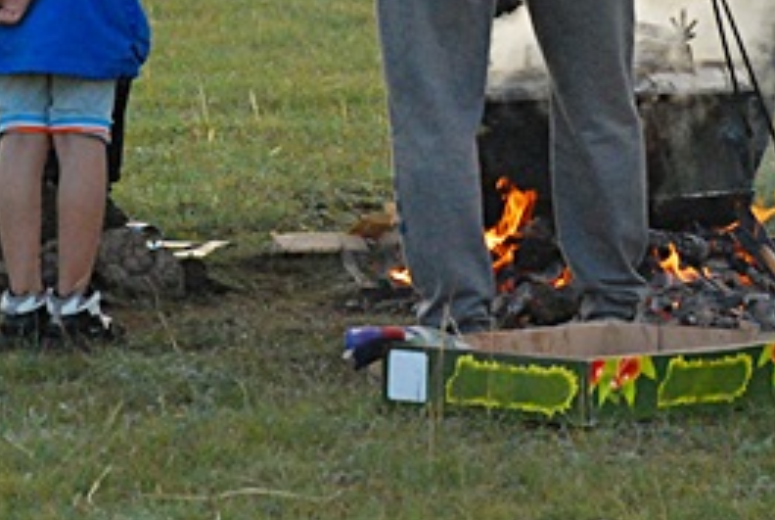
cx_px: 505
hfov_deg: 5.7
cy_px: -85
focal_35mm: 363
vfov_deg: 3.8
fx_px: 7828
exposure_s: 1/320
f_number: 5.6
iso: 1100
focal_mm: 80
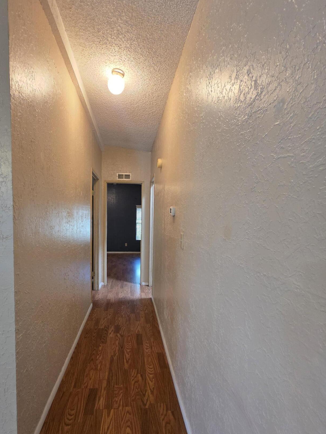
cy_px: 232
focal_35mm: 16
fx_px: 201
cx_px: 134
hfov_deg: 77.4
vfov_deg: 94.3
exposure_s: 1/60
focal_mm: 2.2
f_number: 1.9
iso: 320
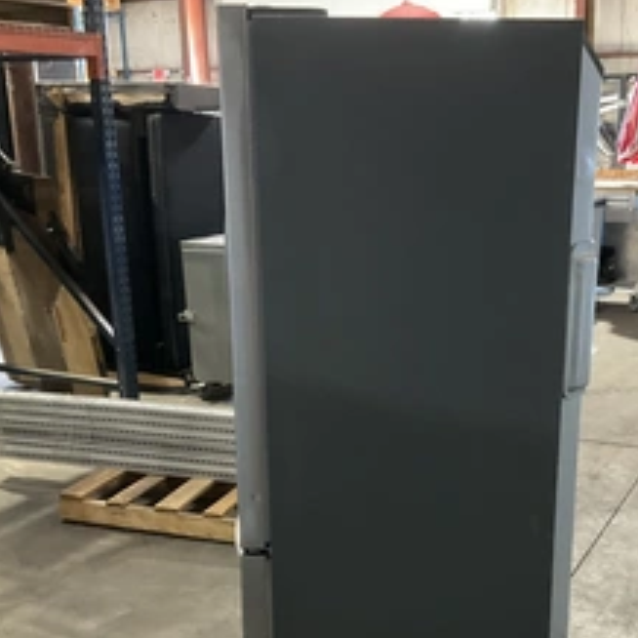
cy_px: 404
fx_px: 980
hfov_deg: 35.8
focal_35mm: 47
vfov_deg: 35.8
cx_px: 413
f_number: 1.8
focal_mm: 3
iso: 320
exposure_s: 1/40
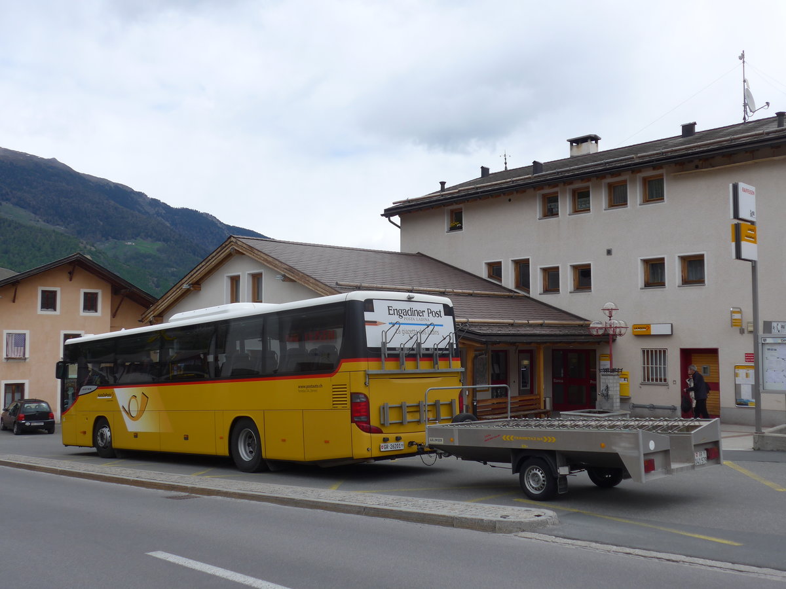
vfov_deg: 39.7
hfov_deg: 51.4
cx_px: 393
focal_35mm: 36
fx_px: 817
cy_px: 294
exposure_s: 1/1600
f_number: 2.8
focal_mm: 7.5
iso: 80
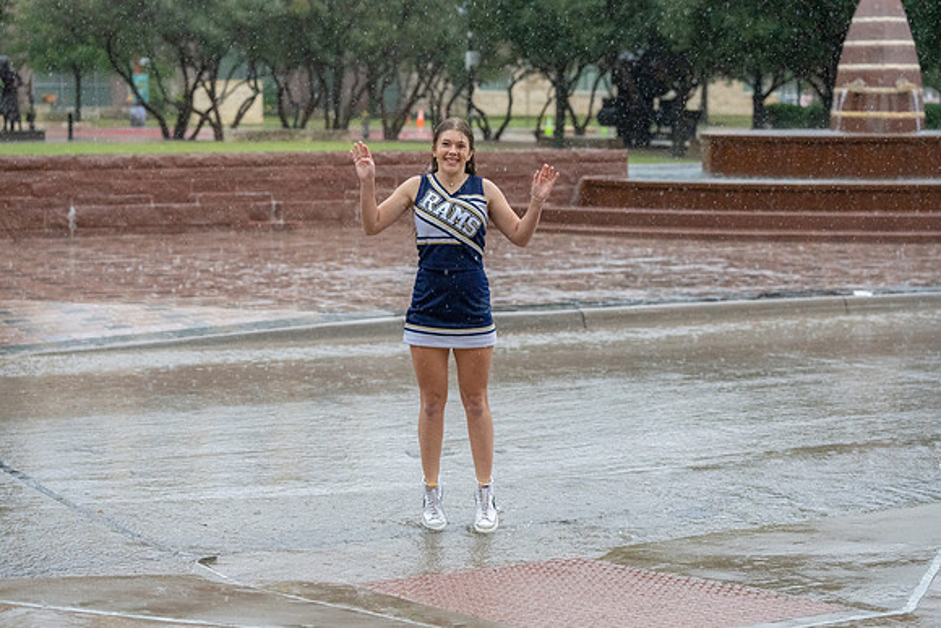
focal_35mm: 79
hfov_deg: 25.7
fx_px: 2065
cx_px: 470
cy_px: 314
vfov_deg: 17.3
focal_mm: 79
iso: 6400
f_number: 3.5
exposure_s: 1/1000
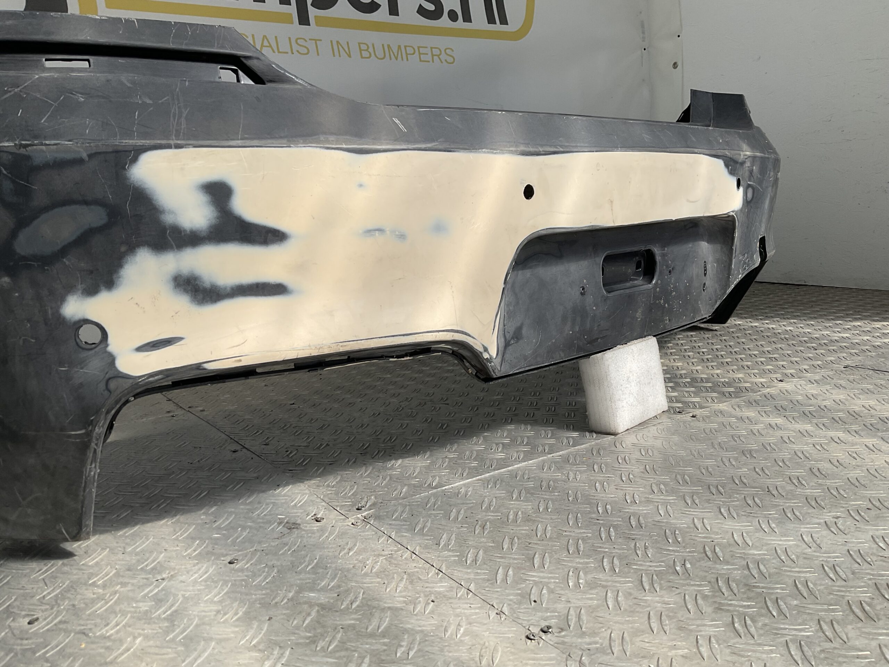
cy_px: 334
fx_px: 745
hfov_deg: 61.7
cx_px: 444
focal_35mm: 29
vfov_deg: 48.2
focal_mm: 3
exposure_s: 1/869
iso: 16
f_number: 1.8
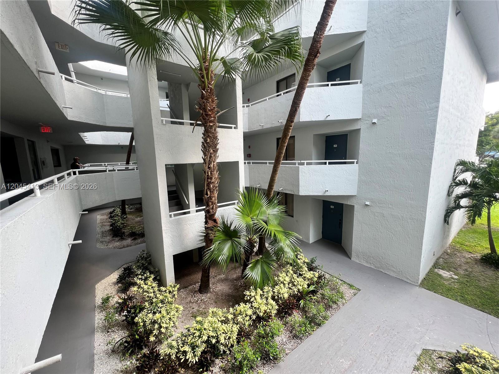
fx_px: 187
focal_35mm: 13
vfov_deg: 89.9
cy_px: 187
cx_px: 250
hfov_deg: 106.2
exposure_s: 1/99
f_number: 1.8
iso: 32
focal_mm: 1.57
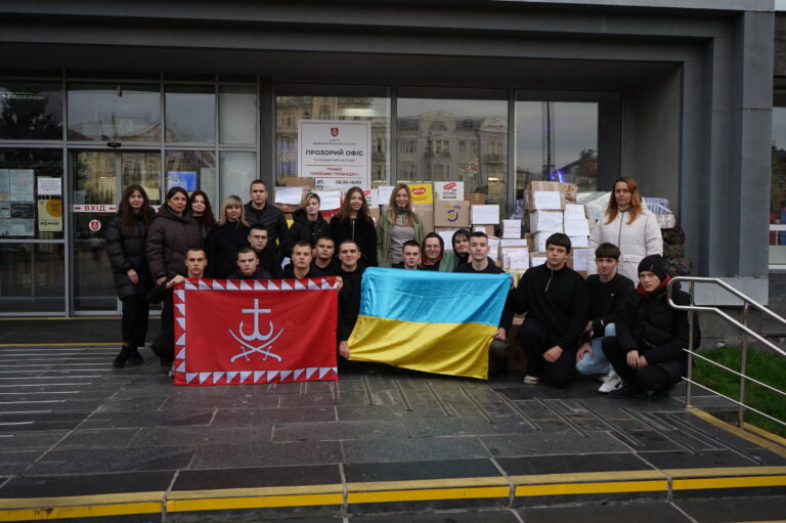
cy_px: 262
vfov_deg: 42.3
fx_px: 676
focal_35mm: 31
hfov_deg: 60.3
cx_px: 393
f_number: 7.1
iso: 800
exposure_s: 1/160
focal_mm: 31
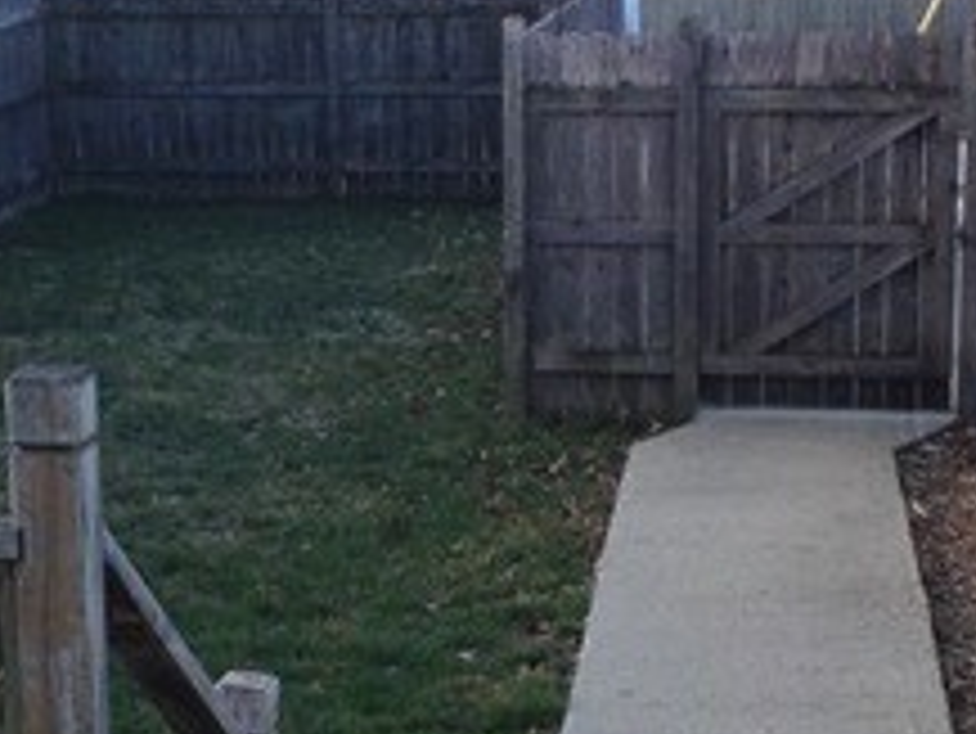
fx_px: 2906
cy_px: 446
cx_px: 427
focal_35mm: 103
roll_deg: -0.1
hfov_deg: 19.1
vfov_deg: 14.4
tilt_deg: -15.1
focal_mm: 4.28
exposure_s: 1/220
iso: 50
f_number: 2.4
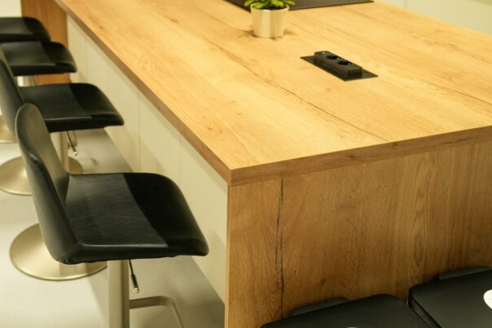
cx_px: 150
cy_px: 68
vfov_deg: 27.0
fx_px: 670
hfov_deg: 39.7
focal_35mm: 49
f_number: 3.2
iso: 2500
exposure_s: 1/125
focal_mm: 29
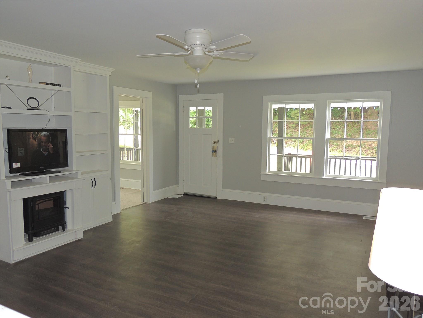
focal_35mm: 28
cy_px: 159
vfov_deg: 49.7
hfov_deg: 63.4
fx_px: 342
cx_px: 212
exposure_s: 1/40
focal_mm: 4.9
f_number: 3.1
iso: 180
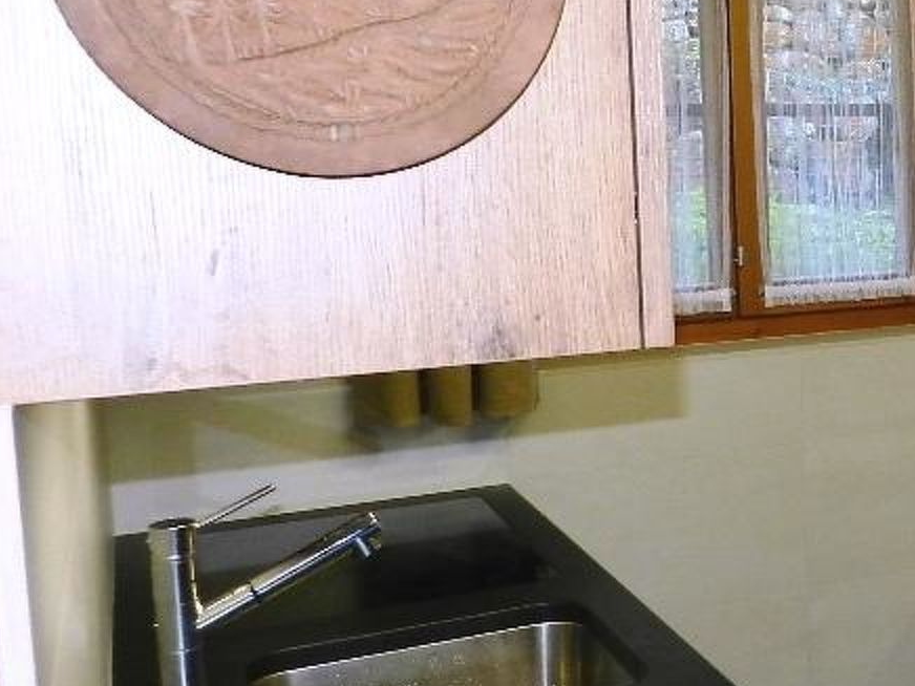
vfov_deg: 27.0
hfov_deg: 30.9
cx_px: 1052
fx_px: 1427
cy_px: 293
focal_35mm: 54
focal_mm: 4
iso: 200
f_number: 3.4
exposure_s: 1/30
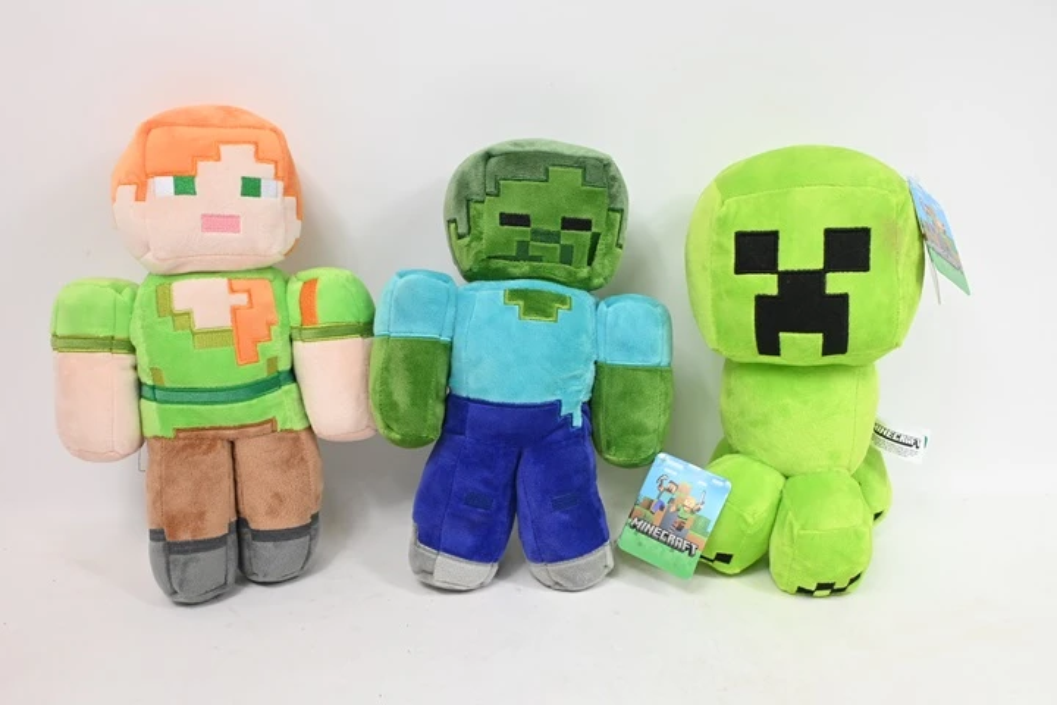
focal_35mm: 32
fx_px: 947
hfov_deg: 58.3
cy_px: 352
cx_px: 528
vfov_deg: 40.8
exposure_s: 1/125
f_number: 7.1
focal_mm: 21.5
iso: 1000
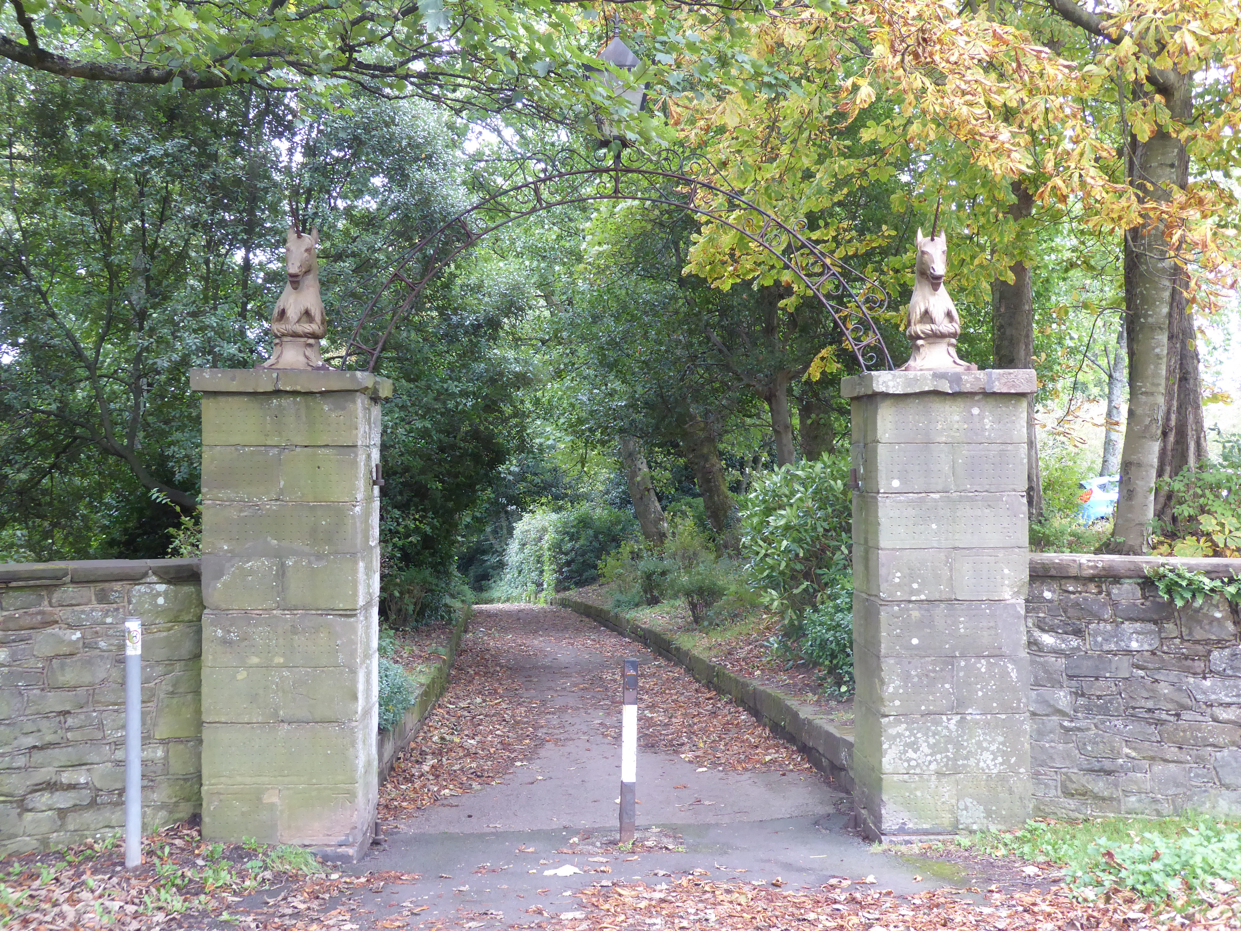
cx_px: 620
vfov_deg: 34.3
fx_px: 1506
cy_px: 466
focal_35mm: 42
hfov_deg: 44.8
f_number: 3.8
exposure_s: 1/50
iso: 400
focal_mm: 7.2
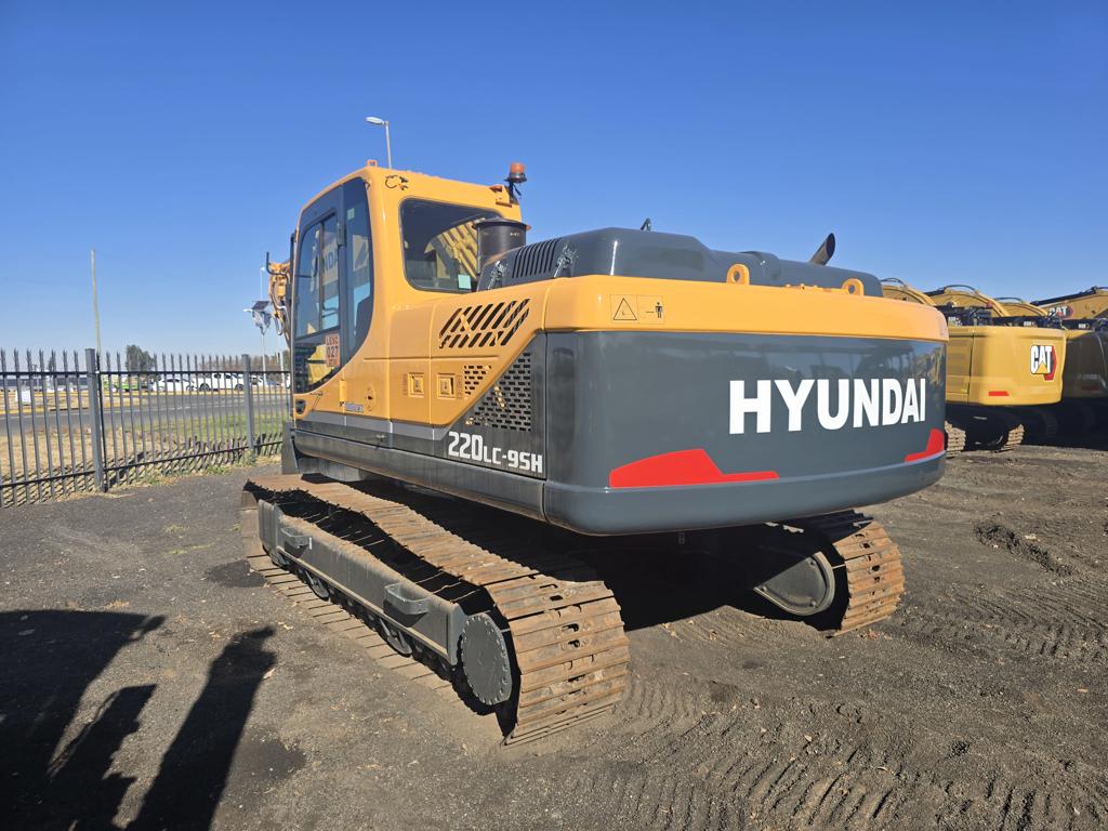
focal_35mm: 23
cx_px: 554
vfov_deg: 58.9
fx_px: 736
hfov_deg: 73.9
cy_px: 416
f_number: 1.7
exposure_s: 1/809
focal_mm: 6.3
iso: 12
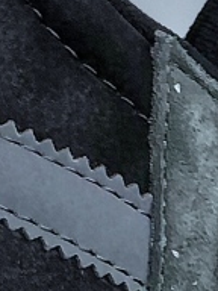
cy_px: -86
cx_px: -216
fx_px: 3585
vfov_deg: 4.6
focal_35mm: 427
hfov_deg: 3.5
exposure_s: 1/50
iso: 20
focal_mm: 6.6
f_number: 2.8
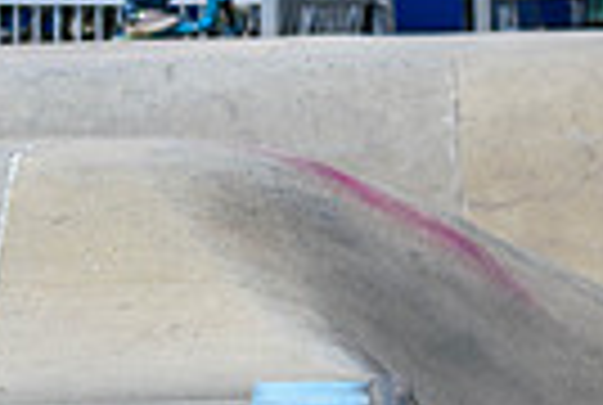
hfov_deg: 4.4
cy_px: 650
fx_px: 7823
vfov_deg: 3.0
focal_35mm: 466
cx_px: 1170
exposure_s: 1/1000
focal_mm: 72
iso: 200
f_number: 8
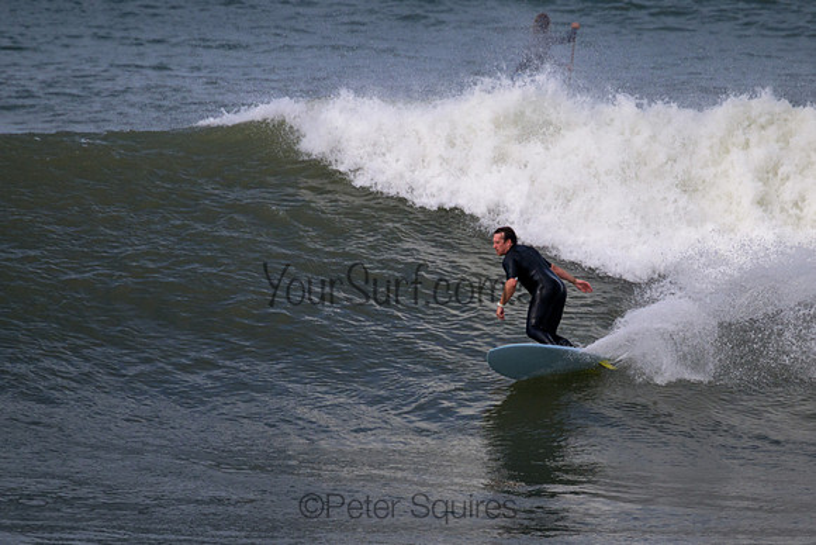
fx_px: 23827
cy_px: 262
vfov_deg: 1.3
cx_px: 429
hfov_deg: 2.0
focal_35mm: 1051
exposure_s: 1/2000
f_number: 11
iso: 640
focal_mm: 800
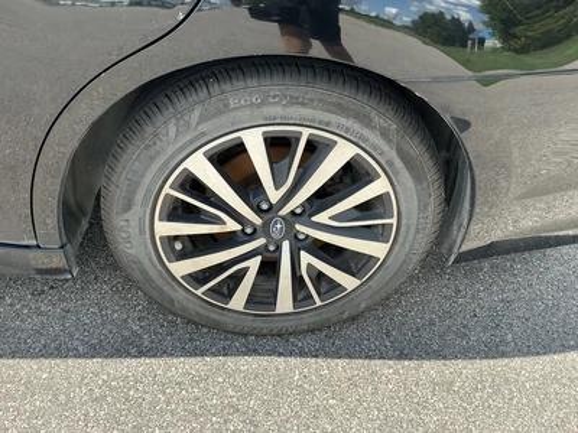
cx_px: 289
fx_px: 468
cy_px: 216
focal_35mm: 28
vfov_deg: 49.7
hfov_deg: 63.4
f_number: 1.8
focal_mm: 3
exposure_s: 1/524
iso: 25
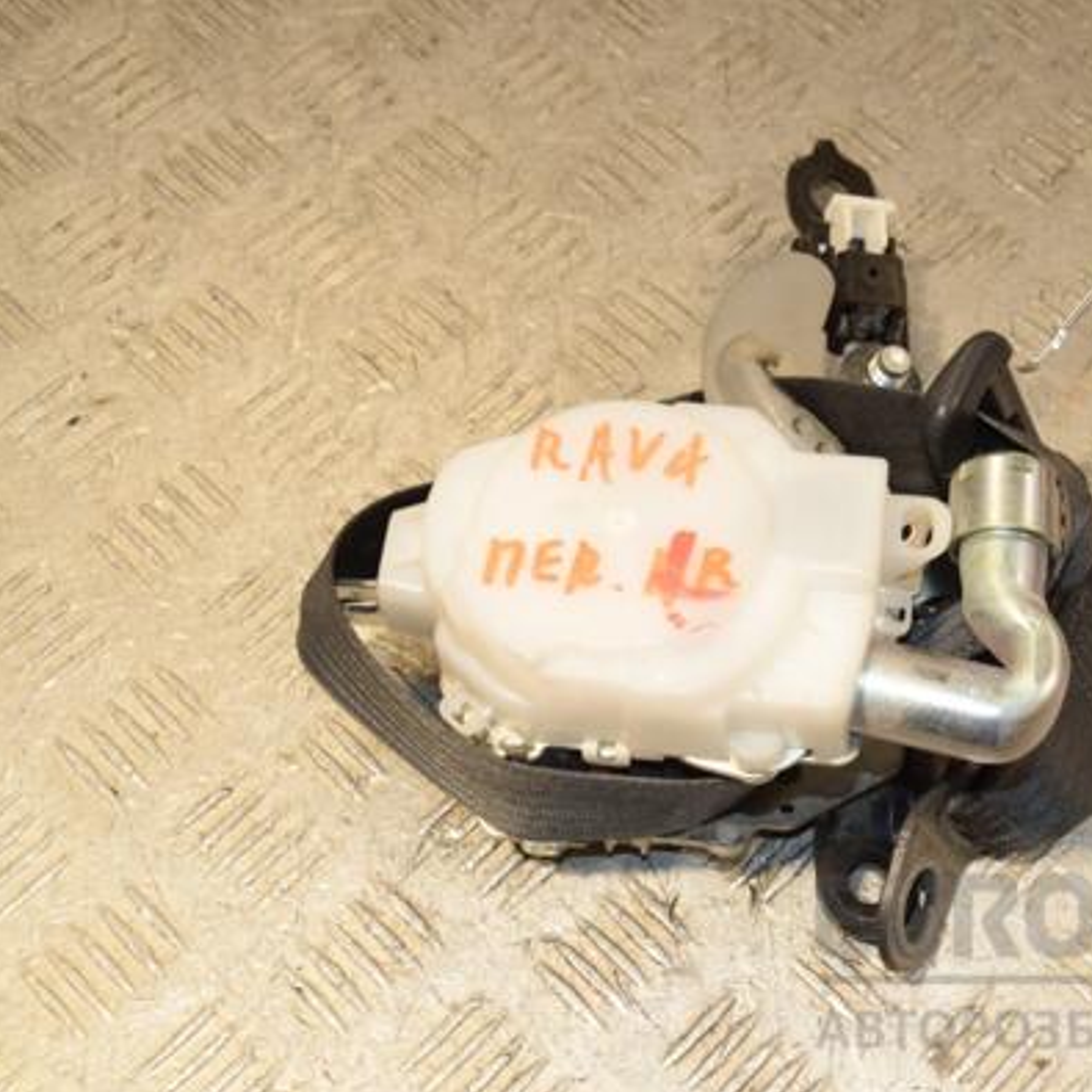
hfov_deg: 27.5
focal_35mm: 62
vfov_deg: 27.7
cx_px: 763
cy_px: 547
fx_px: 2213
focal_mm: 32
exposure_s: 1/200
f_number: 6.3
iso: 800
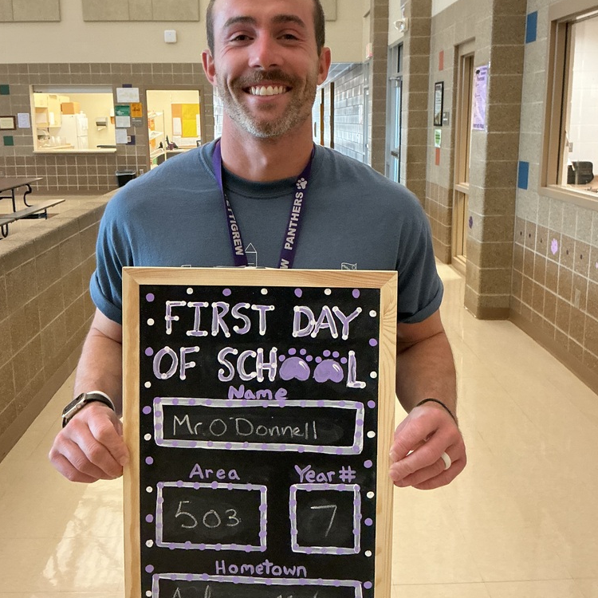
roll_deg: +0.5
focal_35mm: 35
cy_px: 246
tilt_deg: -9.5
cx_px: 298
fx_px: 684
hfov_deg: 47.2
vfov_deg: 47.0
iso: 250
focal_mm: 3
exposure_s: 1/60
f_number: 1.8
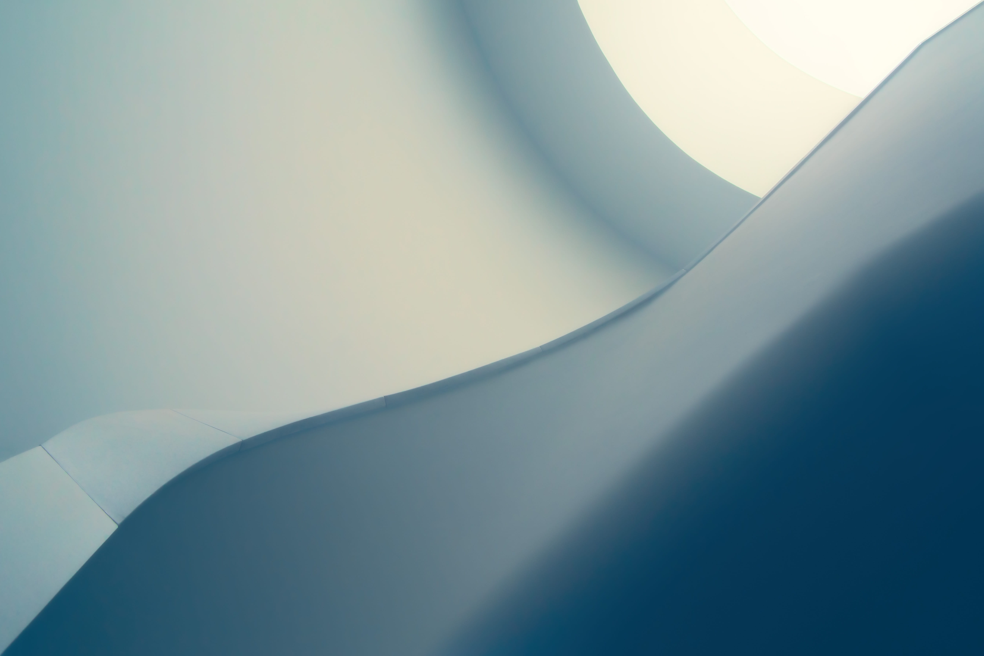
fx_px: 1148
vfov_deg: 31.9
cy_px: 328
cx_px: 492
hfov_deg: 46.4
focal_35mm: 42
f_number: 8
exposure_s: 1/60
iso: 250
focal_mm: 28
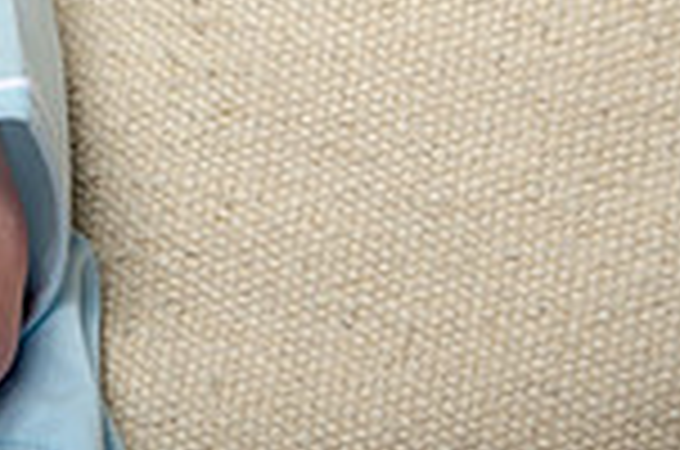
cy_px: -189
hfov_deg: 3.8
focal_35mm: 539
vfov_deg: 2.5
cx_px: -473
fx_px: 10160
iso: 250
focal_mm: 140
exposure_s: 1/200
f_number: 5.6
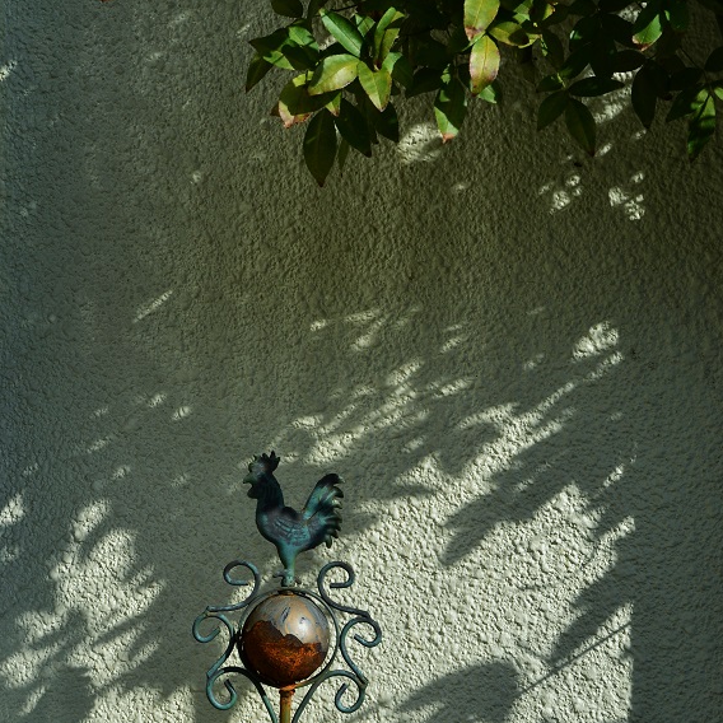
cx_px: 359
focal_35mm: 62
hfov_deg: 27.7
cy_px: 386
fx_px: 1465
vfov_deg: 27.7
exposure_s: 1/400
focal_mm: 32
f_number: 11
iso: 400
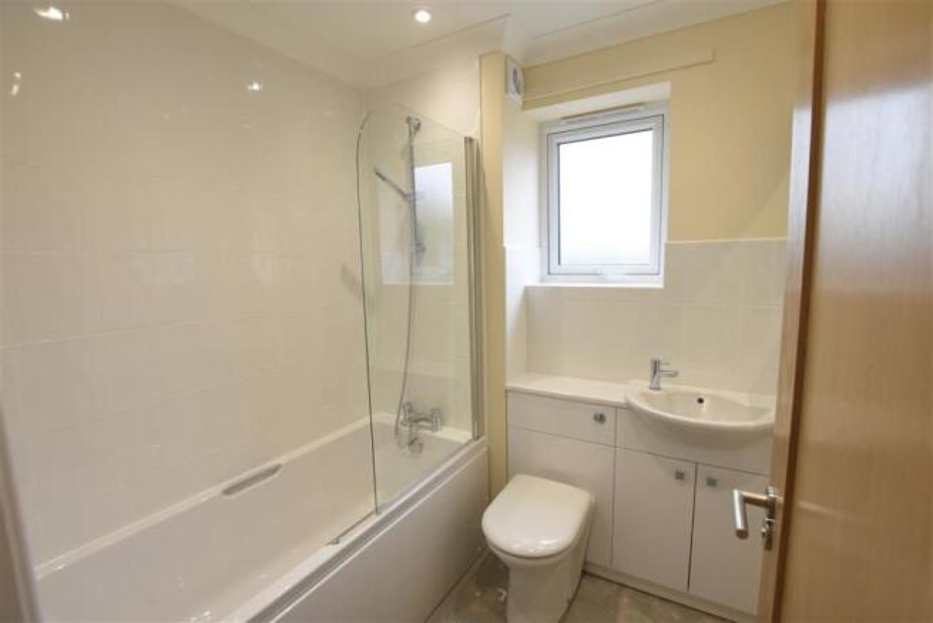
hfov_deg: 100.4
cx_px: 466
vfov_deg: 77.4
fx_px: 389
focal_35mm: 15
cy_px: 312
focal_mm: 10
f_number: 6.3
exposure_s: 1/125
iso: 1000
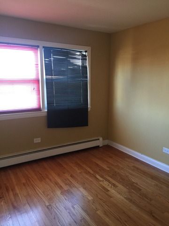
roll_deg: -0.4
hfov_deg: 48.2
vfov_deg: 61.7
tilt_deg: -10.8
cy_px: 113
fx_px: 189
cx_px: 84
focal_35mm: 29
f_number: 2.2
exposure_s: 1/15
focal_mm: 4.15
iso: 80
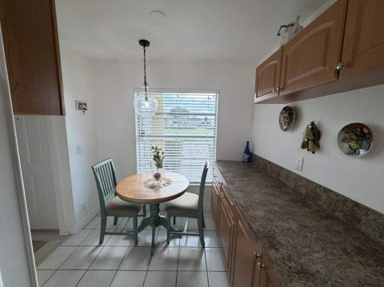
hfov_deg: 102.1
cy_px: 144
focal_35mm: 14
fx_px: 155
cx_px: 192
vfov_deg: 85.6
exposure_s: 1/120
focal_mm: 2.22
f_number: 2.2
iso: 125
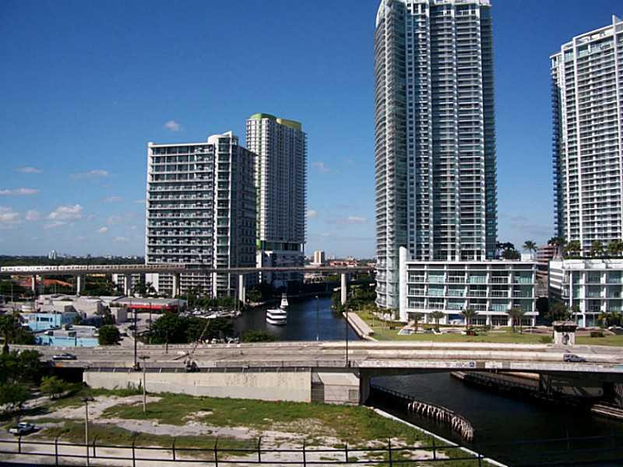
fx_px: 630
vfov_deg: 40.7
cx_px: 312
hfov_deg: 52.6
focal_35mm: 35
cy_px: 234
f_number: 5.6
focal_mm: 6.3
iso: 80
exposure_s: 1/500
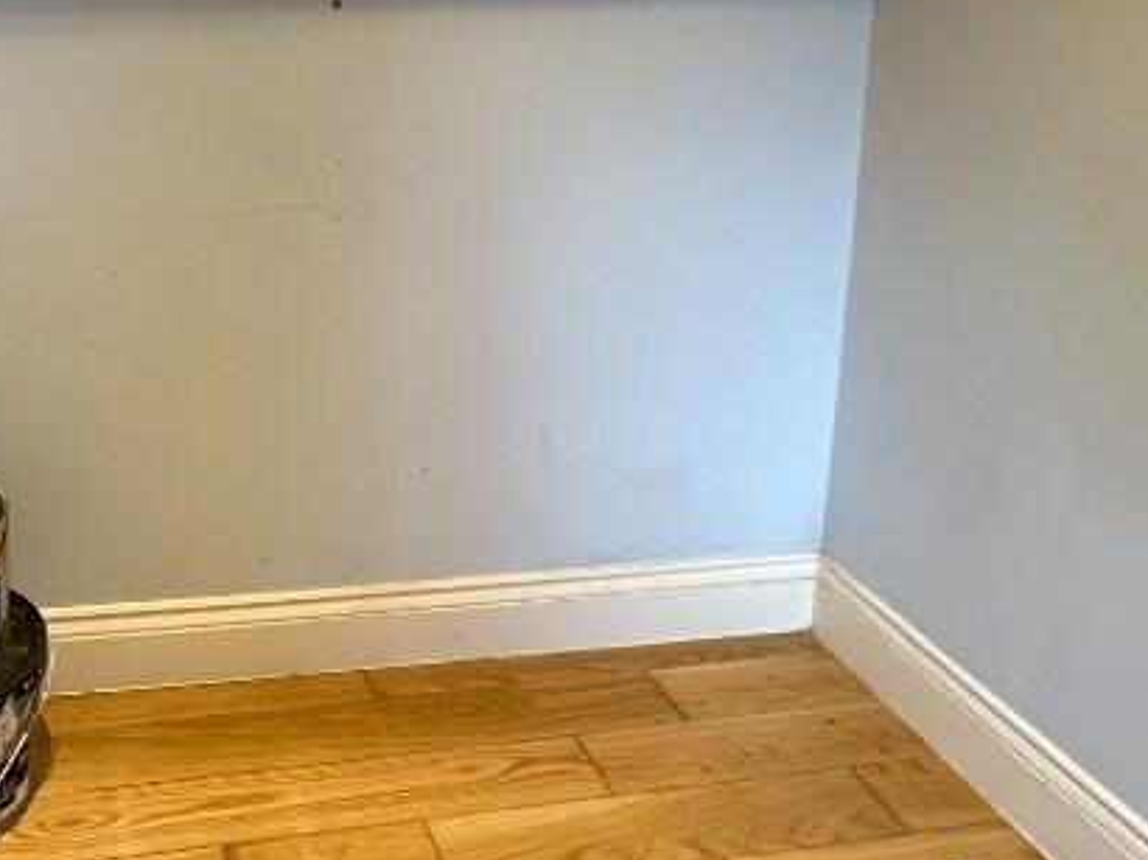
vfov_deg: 36.9
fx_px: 1160
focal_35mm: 35
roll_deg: -0.8
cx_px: 207
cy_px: 20
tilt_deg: -9.3
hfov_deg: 49.2
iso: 160
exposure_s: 1/50
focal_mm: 2.22
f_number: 2.2
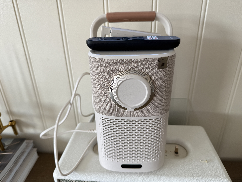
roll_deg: +1.9
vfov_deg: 56.8
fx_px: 168
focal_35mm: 24
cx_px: 121
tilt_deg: -25.4
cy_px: 91
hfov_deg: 71.6
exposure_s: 1/121
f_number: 1.78
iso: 64
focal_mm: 6.76
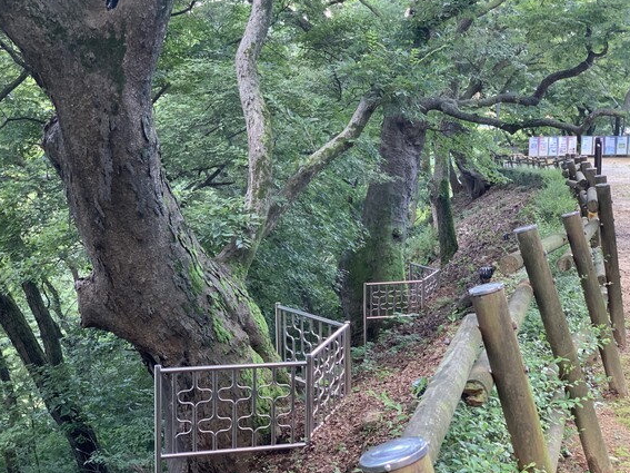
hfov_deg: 34.9
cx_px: 326
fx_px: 1001
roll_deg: -1.0
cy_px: 237
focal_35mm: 55
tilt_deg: -5.5
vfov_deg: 26.5
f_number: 2.4
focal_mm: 6
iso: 125
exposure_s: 1/92
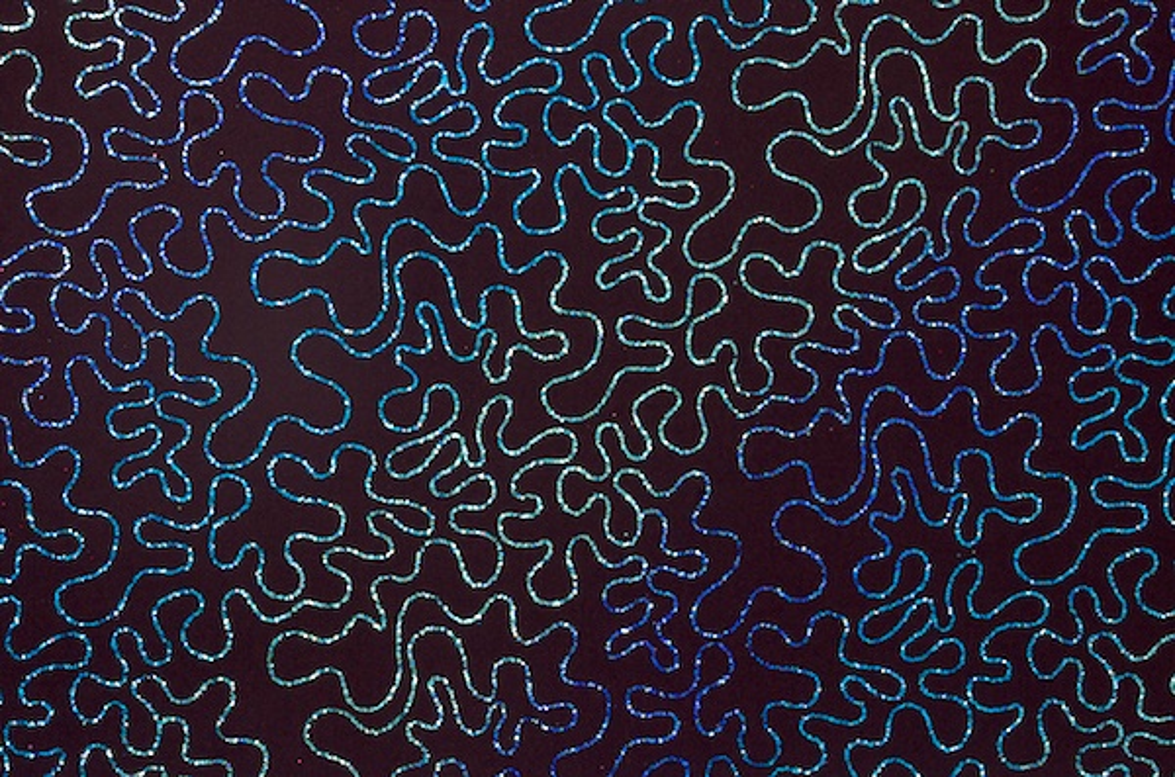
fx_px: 2540
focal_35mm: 78
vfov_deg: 17.4
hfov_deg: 26.0
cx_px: 588
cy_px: 388
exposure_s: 1/250
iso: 200
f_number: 11
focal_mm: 52
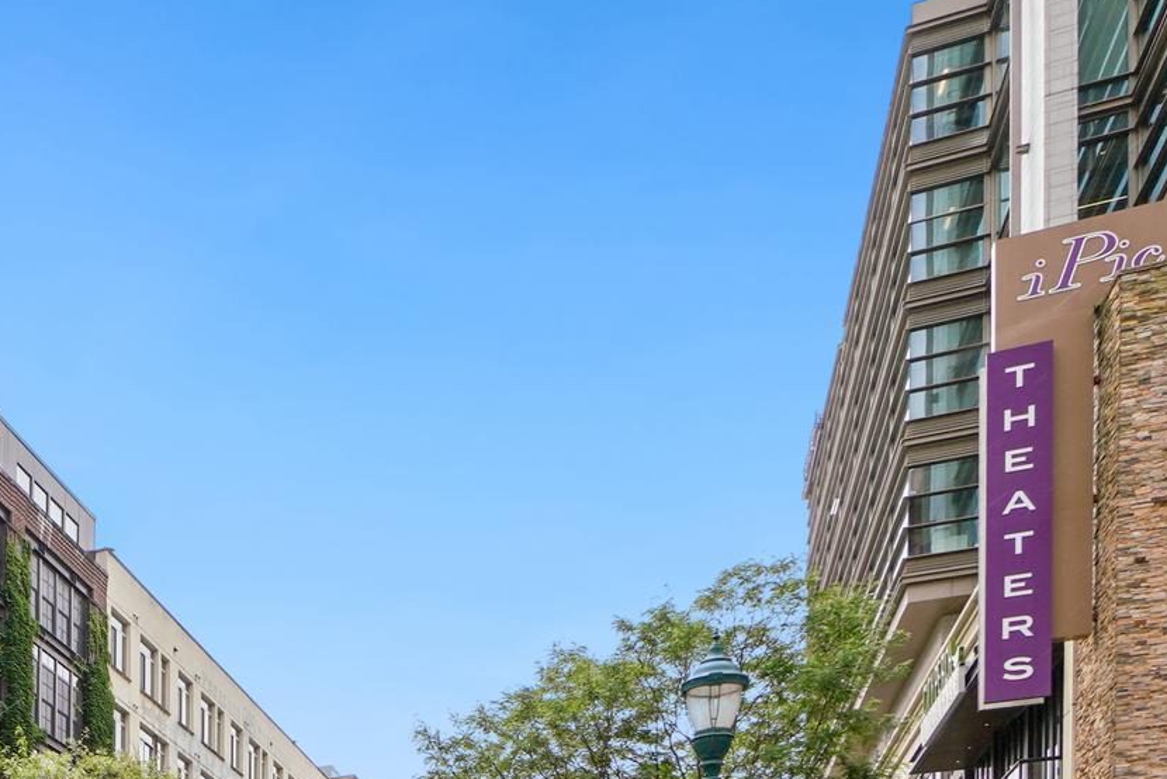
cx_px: -8
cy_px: 906
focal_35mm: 37
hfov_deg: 44.0
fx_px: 1200
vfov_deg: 31.0
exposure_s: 1/200
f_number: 8
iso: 100
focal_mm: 10
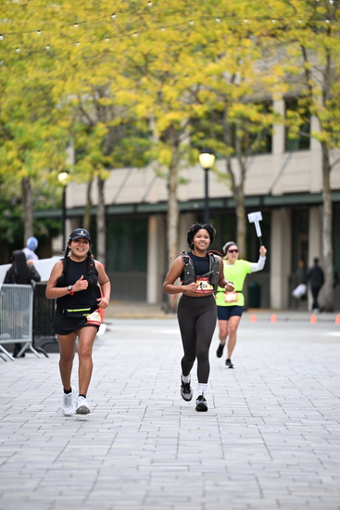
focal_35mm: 200
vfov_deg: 10.3
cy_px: 255
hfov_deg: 6.9
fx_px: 2831
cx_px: 170
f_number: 2.8
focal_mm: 200
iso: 640
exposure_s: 1/1600
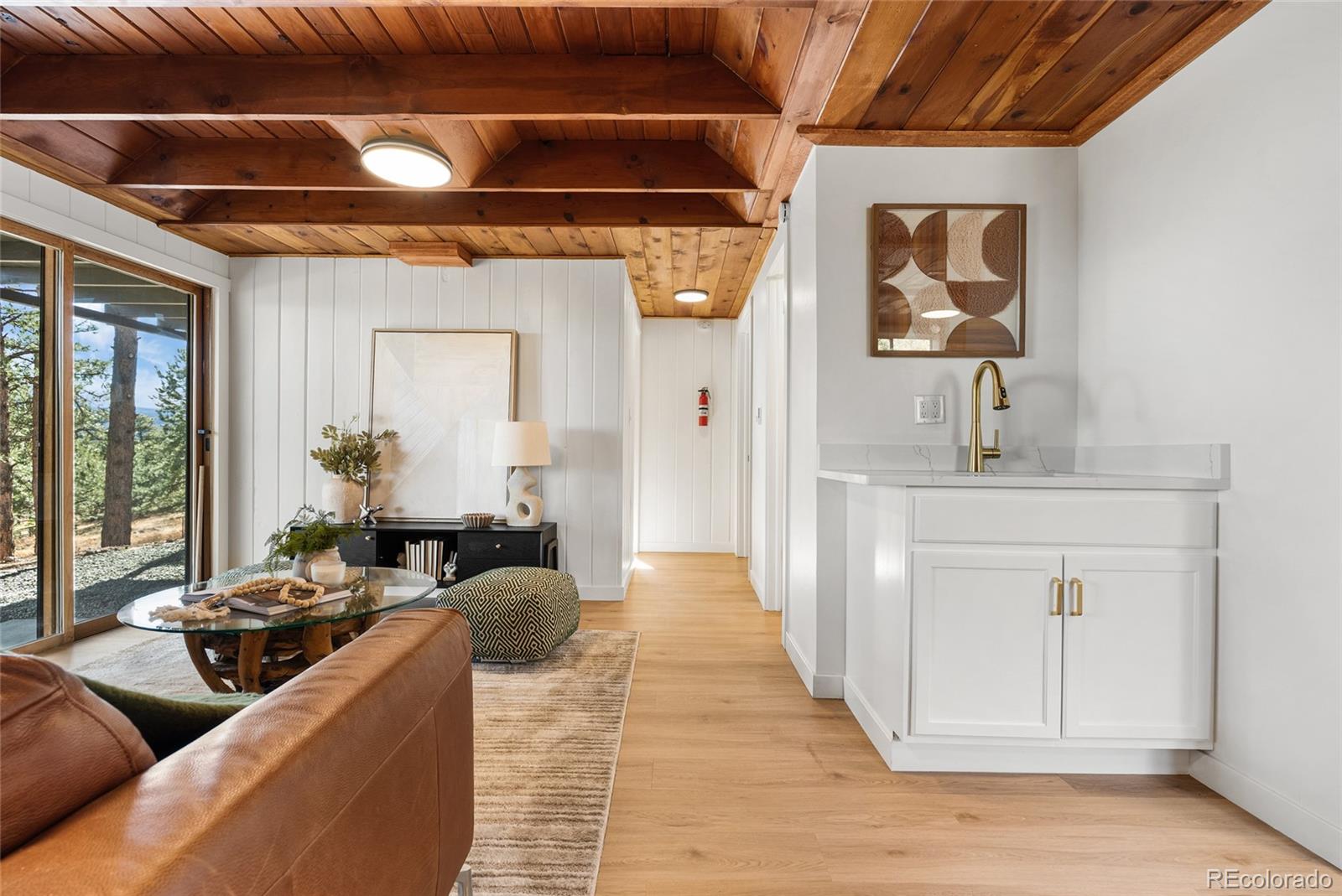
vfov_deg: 73.8
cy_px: 448
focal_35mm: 16
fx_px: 597
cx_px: 671
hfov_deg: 96.7
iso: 200
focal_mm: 16
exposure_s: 1/1.67
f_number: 8
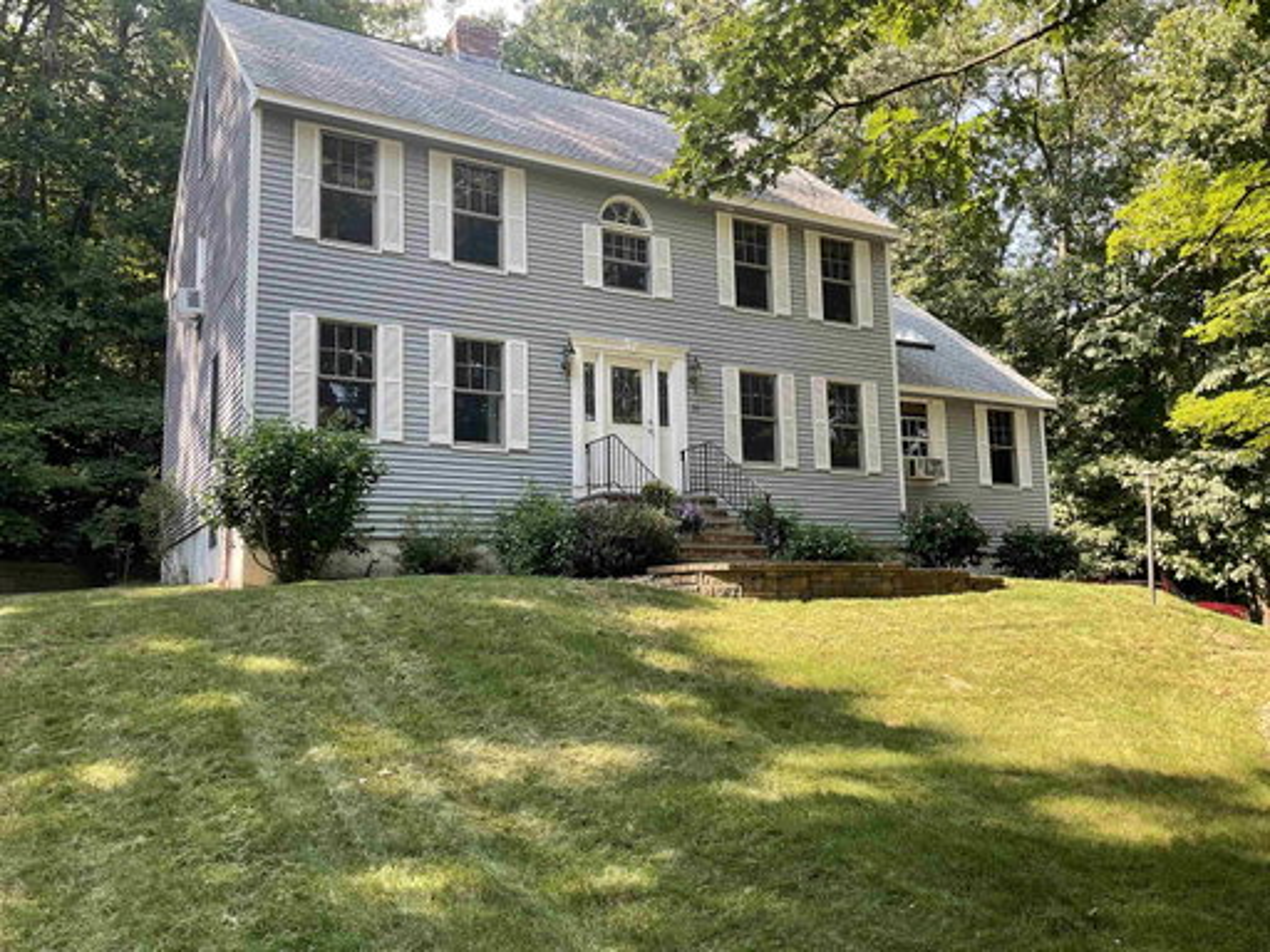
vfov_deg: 48.2
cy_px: 476
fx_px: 1064
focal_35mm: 29
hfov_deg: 61.7
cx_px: 635
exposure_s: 1/137
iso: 16
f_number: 1.8
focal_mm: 3
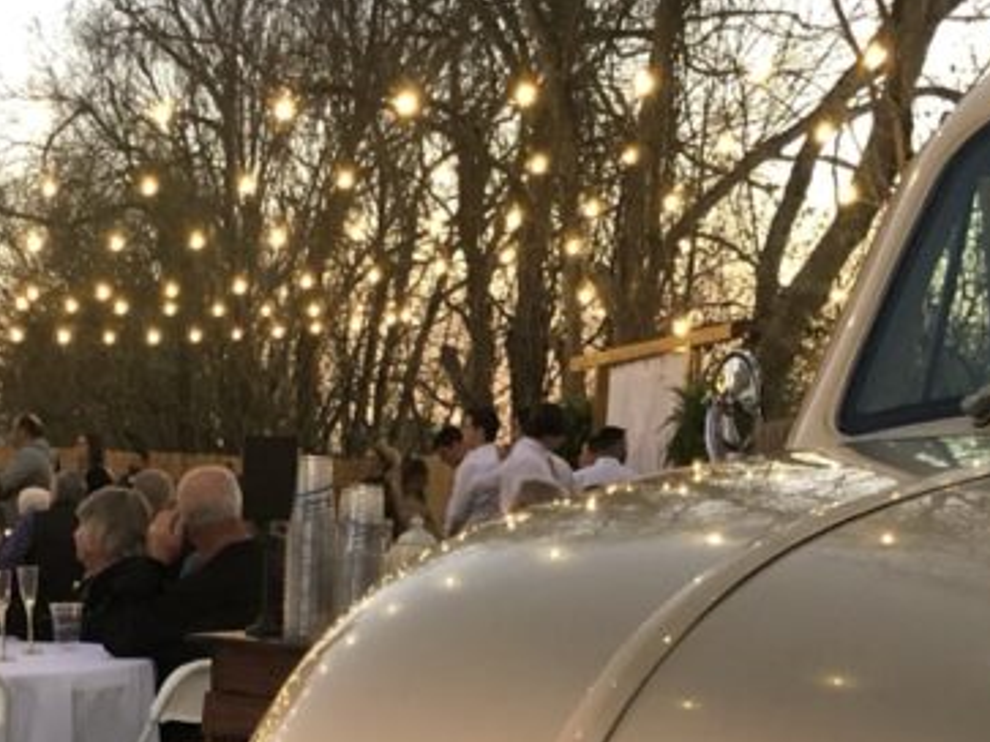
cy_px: 797
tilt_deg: -6.6
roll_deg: -0.6
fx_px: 2259
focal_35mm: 79
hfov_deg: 24.5
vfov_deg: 18.0
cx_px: 289
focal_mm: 4
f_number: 1.8
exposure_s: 1/11
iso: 100
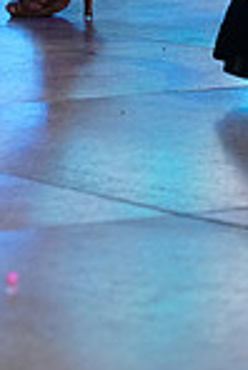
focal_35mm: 332
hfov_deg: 4.1
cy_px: -252
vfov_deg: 6.1
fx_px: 3422
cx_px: -139
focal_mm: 85
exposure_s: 1/400
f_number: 4
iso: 2500
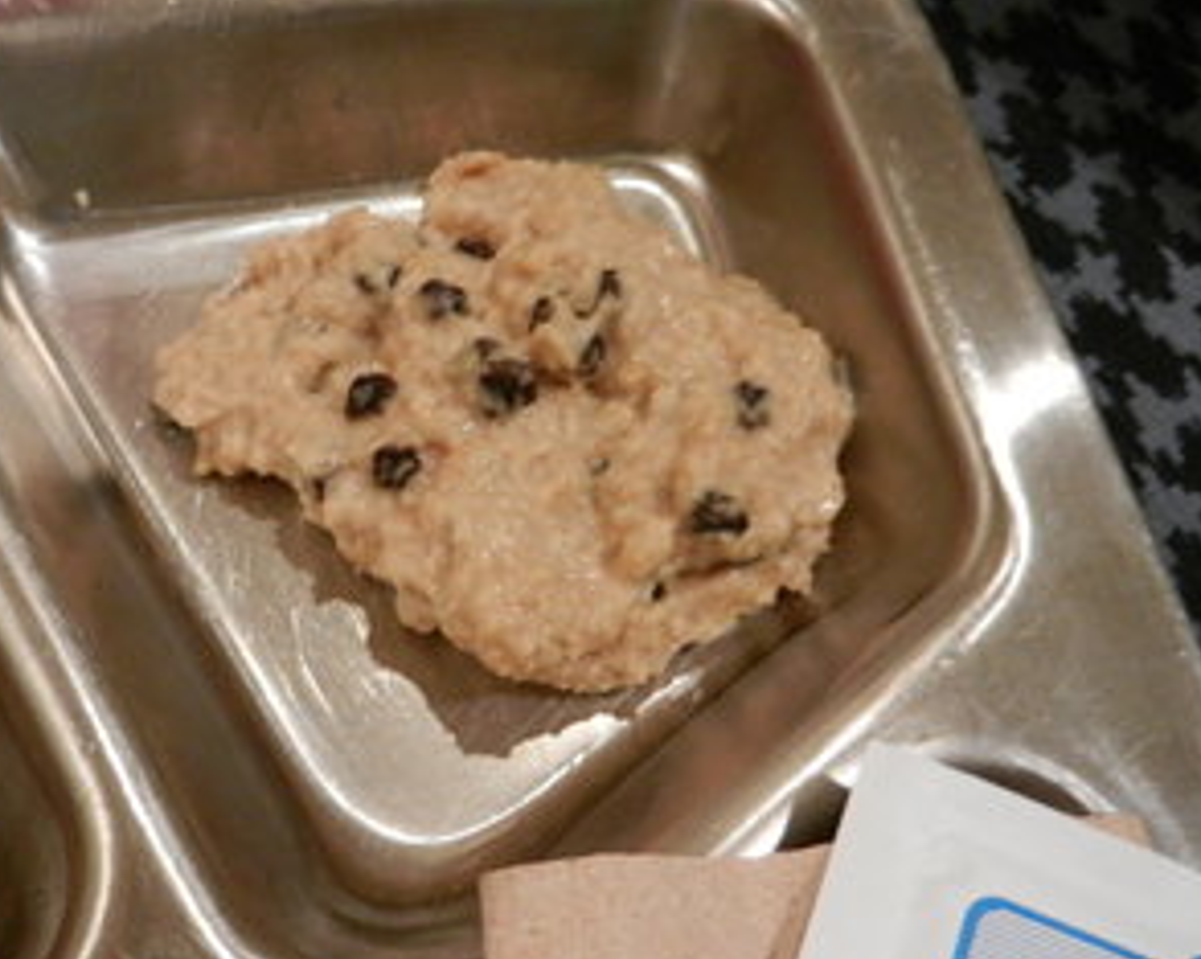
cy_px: 516
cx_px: 496
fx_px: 1563
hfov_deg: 41.9
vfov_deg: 34.1
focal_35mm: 44
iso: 640
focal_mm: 5.9
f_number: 3.8
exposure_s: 1/25
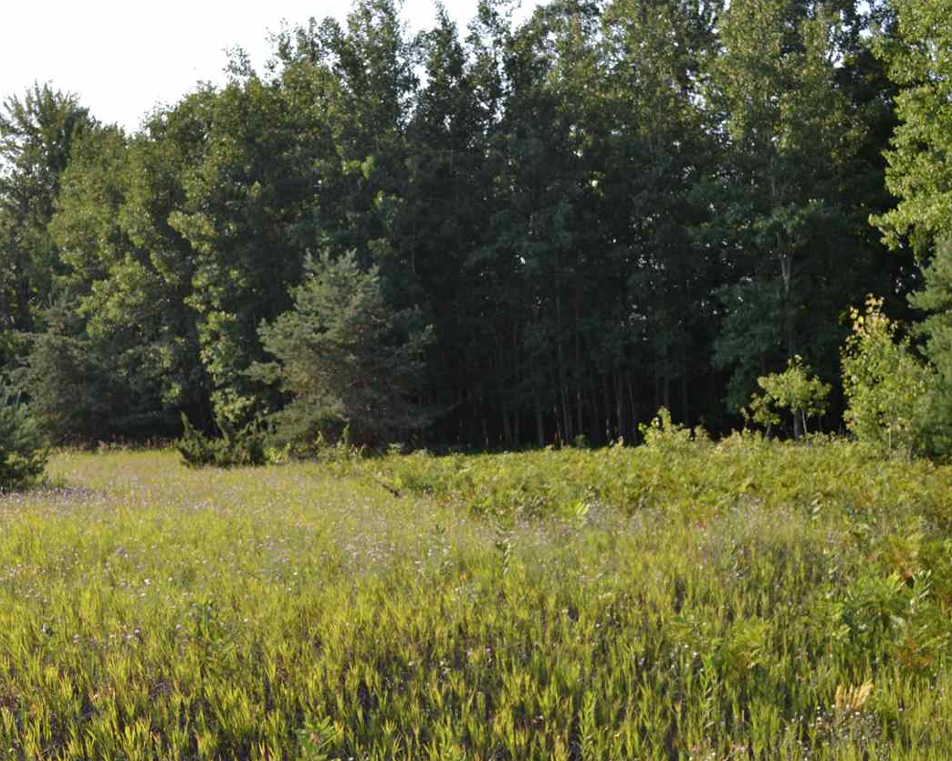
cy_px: 385
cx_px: 452
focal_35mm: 38
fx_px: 1070
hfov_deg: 47.9
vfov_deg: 39.1
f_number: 7.1
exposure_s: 1/200
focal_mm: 22
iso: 100
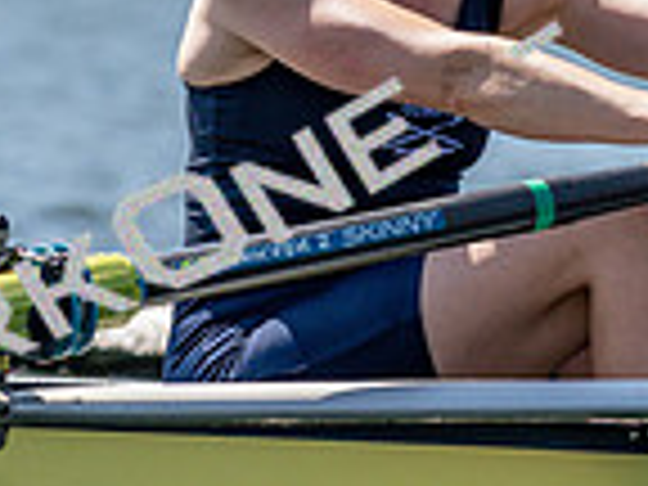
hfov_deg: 1.6
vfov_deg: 1.2
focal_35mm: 1210
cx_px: 306
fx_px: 22651
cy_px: 65
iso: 400
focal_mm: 312
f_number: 6.3
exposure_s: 1/2000
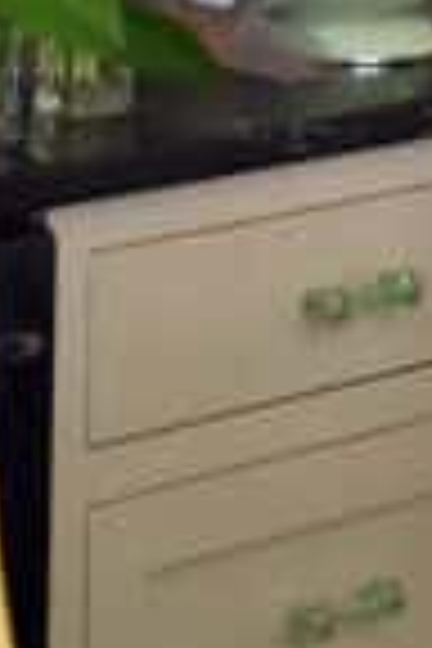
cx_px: 223
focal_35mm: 235
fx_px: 4230
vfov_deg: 8.8
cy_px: 464
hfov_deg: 5.8
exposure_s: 1/60
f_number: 4
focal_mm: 22
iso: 400
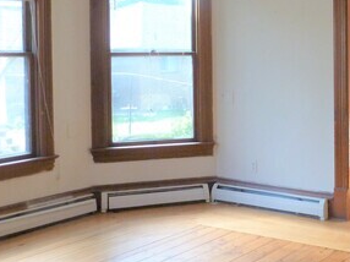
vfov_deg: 25.7
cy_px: 62
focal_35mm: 56
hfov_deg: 32.6
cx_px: 316
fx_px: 566
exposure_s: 1/60
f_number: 3.3
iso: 250
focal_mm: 4.3
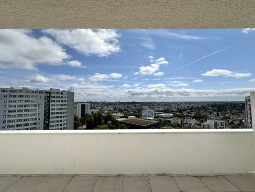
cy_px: 96
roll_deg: -0.2
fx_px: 103
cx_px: 128
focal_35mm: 14
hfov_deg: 102.1
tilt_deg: +3.6
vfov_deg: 85.7
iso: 40
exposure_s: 1/5814
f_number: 2.2
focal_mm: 2.22
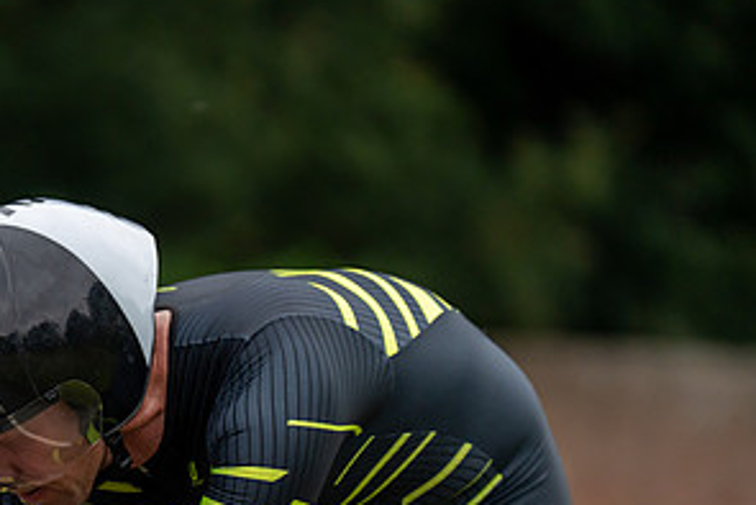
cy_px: 481
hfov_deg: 5.8
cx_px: 26
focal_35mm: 354
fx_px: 7437
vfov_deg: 3.9
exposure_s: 1/640
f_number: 3.2
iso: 1000
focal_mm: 180
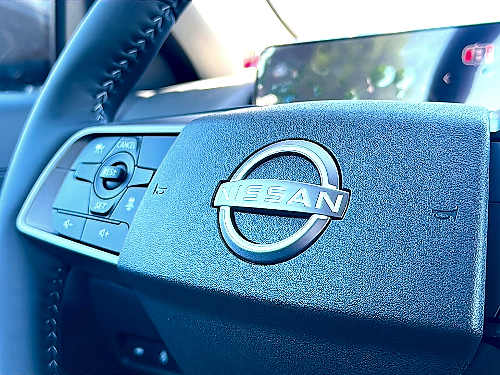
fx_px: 636
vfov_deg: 32.9
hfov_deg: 42.9
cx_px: 250
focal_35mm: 44
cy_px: 188
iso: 64
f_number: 1.78
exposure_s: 1/111
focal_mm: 6.86
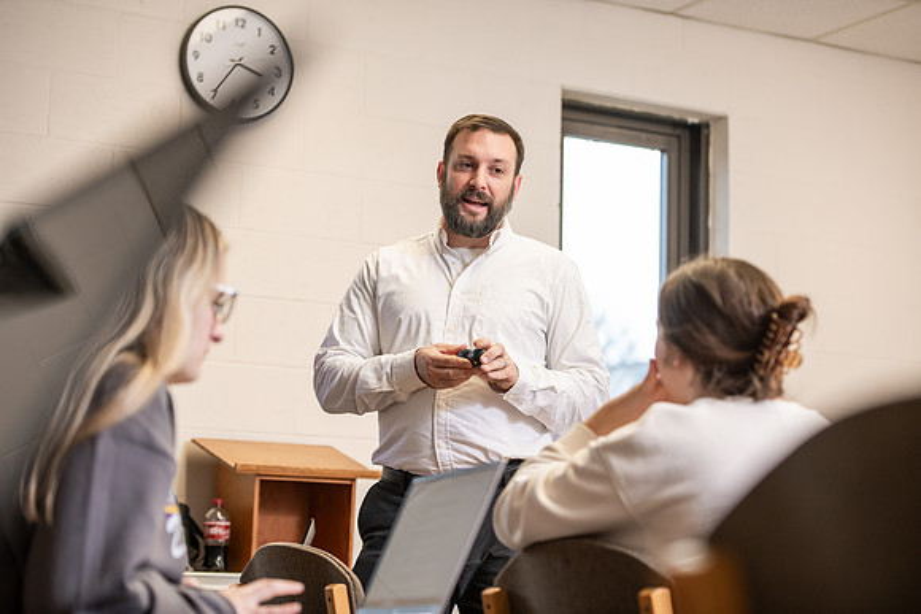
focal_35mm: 80
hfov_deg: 25.4
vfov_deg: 17.1
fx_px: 2047
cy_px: 307
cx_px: 460
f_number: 3.2
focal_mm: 80
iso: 1000
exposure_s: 1/200
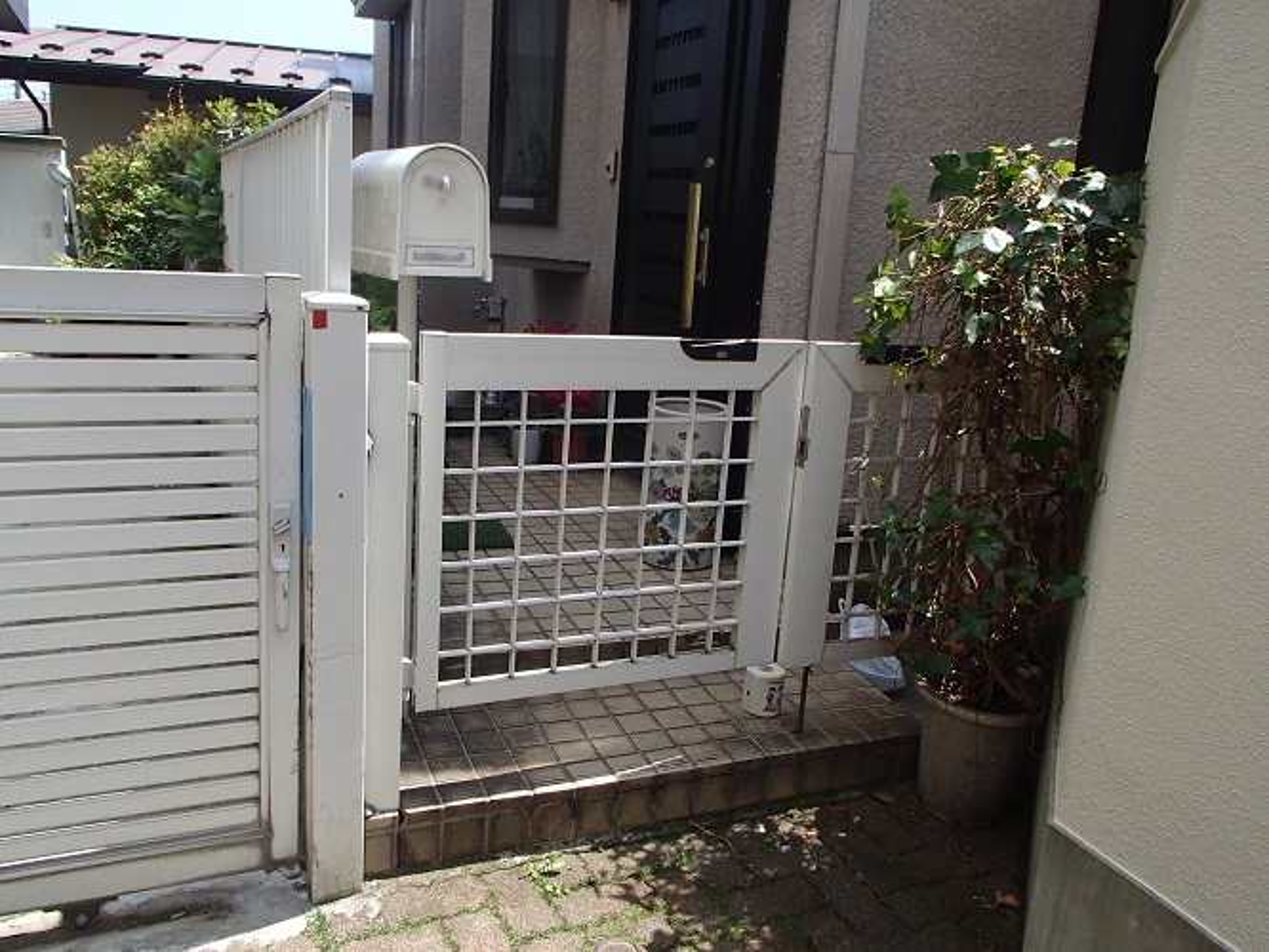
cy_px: 476
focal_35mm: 28
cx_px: 634
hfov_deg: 63.4
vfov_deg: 49.8
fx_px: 1027
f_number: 3.9
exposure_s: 1/400
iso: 100
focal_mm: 5
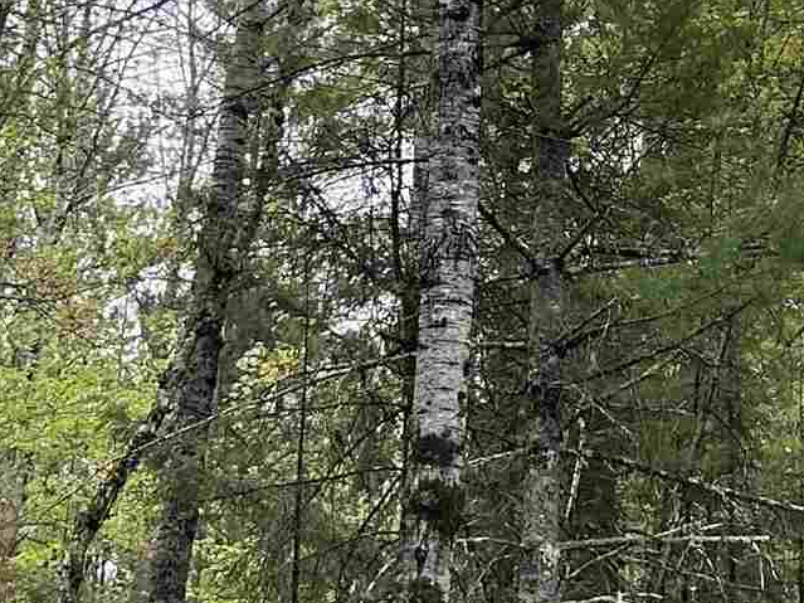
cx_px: 600
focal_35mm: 125
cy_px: 77
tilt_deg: +18.6
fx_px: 2903
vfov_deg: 11.8
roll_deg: -0.3
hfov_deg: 15.7
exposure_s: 1/2404
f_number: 1.5
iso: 50
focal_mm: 5.7
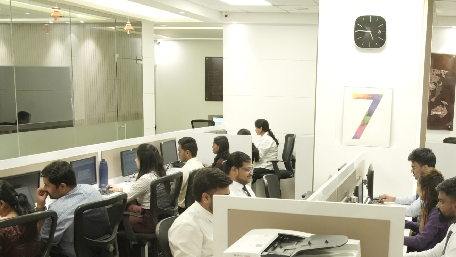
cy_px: 228
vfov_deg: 23.8
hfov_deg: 41.1
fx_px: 592
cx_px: 330
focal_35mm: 49
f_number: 7.1
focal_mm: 24
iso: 6400
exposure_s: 1/100
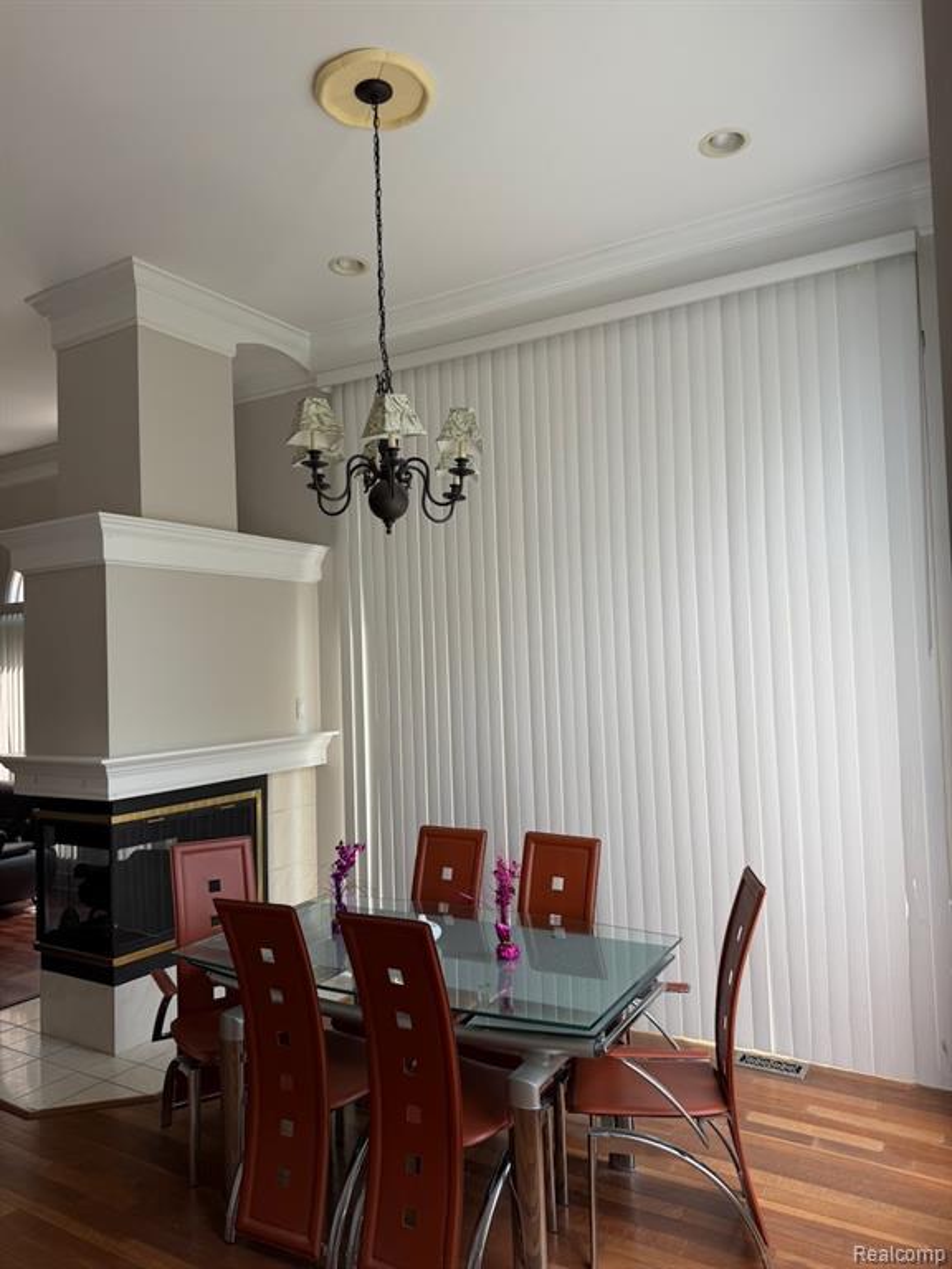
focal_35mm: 24
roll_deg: +1.8
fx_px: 880
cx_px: 476
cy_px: 634
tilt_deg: +2.4
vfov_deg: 71.6
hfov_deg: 56.8
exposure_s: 1/247
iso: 64
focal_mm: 6.76
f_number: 1.78
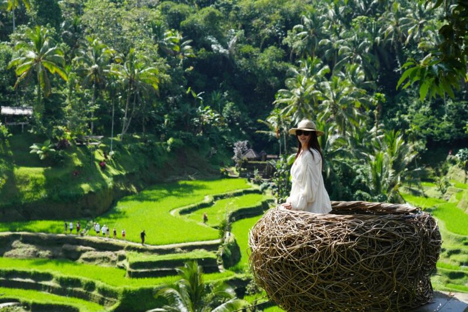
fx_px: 858
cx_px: 234
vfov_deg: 20.6
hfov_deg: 30.5
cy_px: 156
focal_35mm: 66
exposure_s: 1/160
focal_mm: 66
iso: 100
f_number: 5
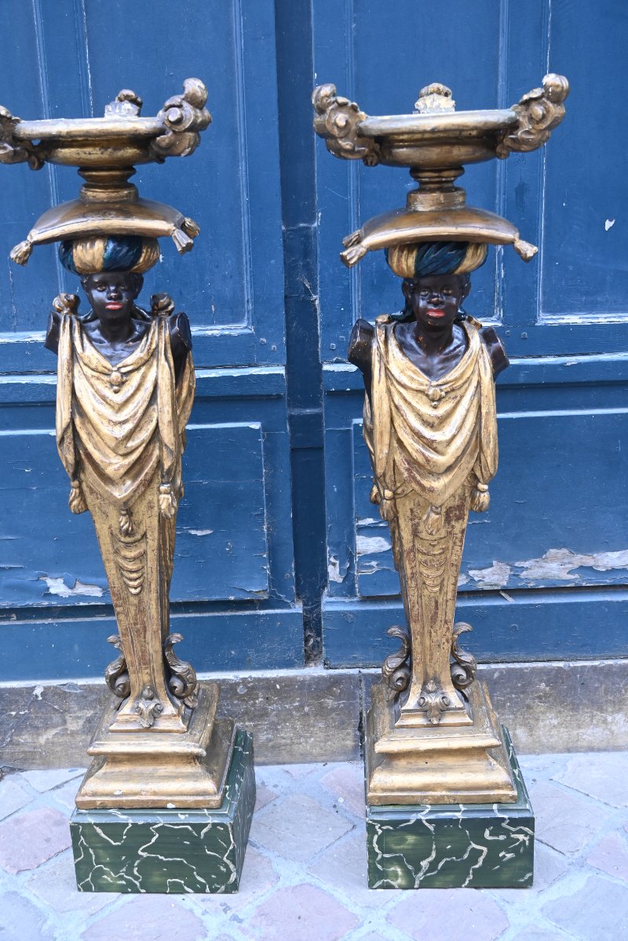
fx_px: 942
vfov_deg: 53.1
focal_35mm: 36
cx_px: 314
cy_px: 470
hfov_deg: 36.9
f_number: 3.8
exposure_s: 1/125
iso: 450
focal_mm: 24
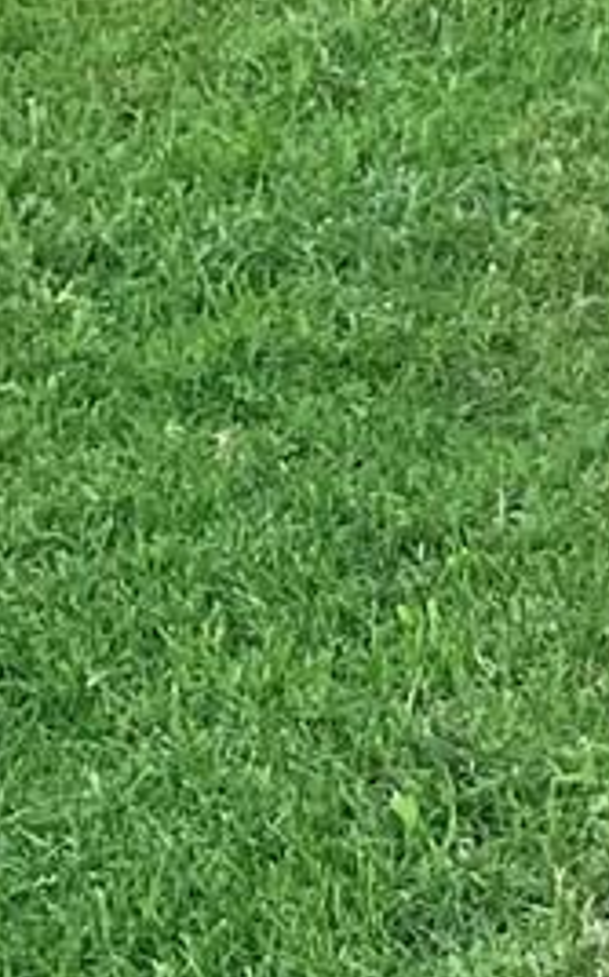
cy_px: -970
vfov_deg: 9.3
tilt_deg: -14.1
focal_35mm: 211
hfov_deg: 4.7
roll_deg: +1.2
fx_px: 5615
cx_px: 3464
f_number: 1.5
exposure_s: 1/650
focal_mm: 5.7
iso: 50
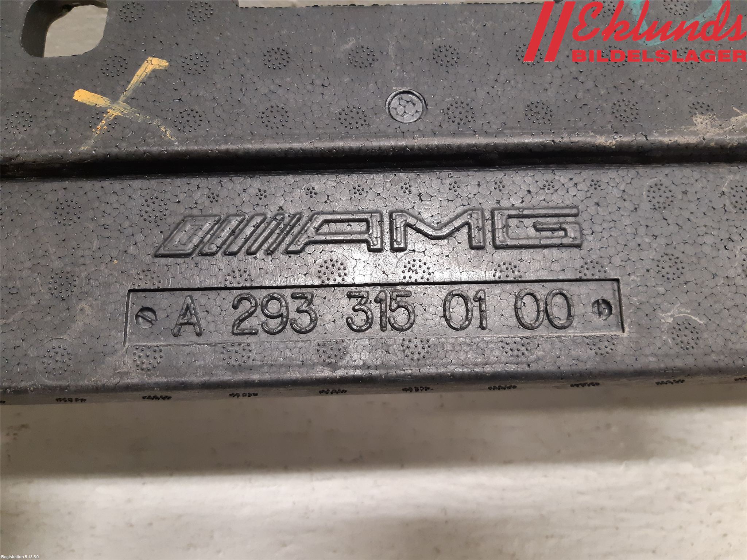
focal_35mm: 26
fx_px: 561
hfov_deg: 67.3
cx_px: 374
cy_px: 280
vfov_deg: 53.1
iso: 200
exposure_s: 1/33
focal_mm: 3.93
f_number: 1.7
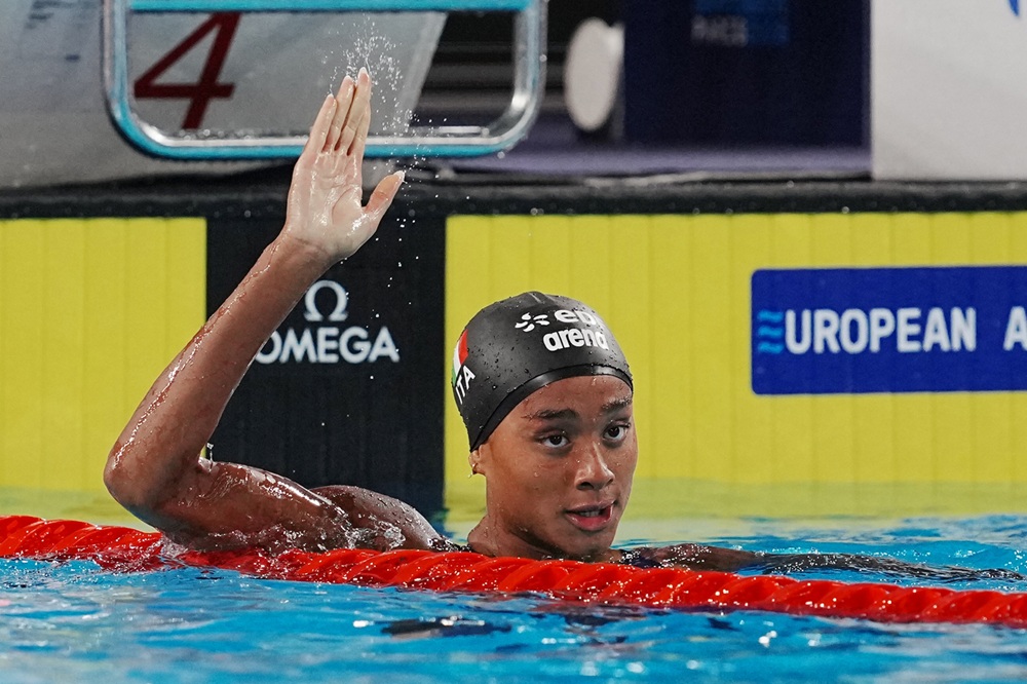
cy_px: 342
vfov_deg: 2.3
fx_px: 17110
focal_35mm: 600
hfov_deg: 3.4
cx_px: 514
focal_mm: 400
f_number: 4
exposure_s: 1/2000
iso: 2000
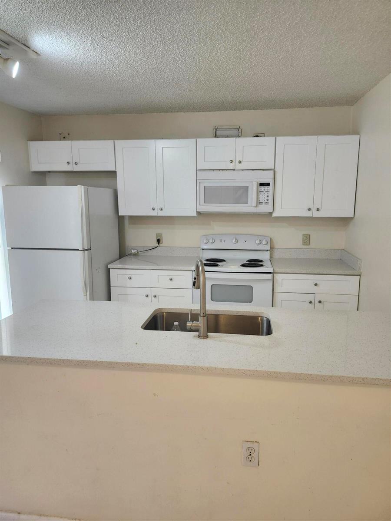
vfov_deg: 73.9
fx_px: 346
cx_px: 196
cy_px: 260
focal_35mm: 23
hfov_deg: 58.9
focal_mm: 5.54
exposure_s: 1/120
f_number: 1.8
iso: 500
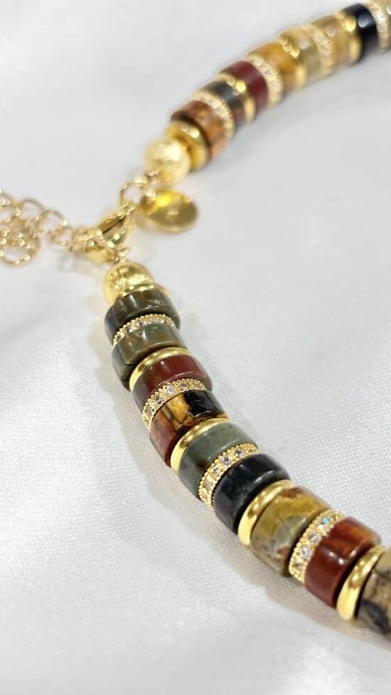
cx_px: 262
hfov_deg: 20.3
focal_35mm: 59
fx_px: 1087
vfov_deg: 35.4
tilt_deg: -42.1
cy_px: 356
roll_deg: +8.5
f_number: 1.6
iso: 32
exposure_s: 1/185
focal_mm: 5.96
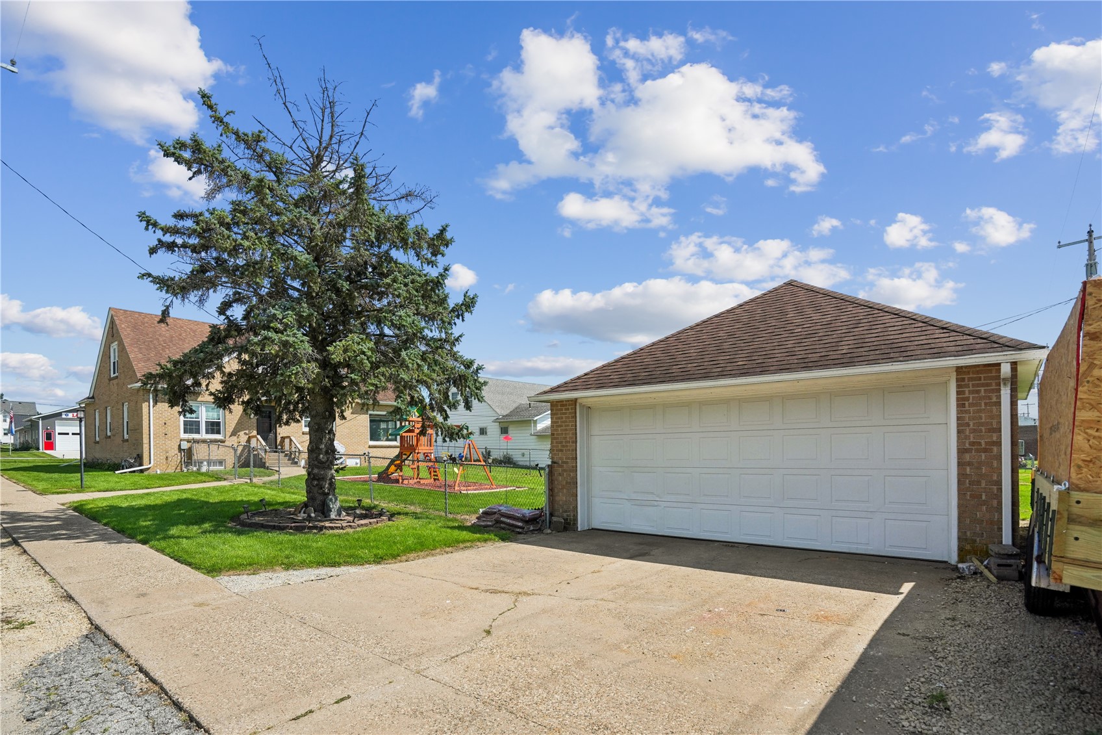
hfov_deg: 96.7
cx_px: 551
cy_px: 368
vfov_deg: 73.7
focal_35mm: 16
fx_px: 490
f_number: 8
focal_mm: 16
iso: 400
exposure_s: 1/1600
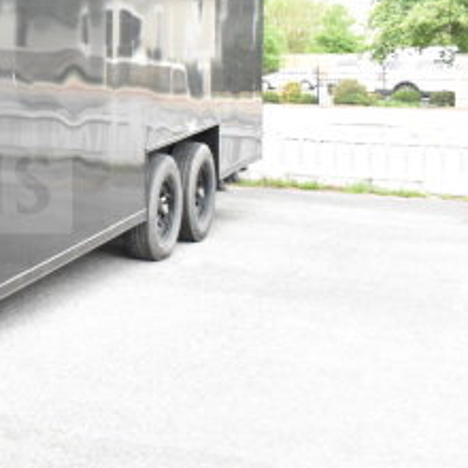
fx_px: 1135
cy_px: 65
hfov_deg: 20.8
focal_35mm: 74
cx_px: -168
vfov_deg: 22.8
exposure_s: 1/400
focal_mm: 21
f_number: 10
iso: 6400
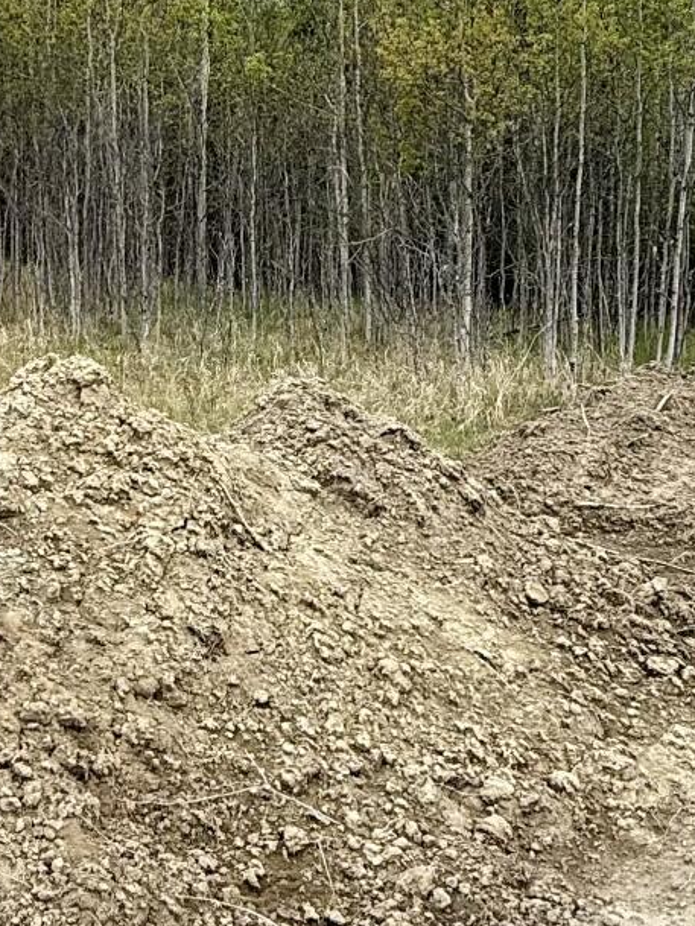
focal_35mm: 46
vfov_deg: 41.0
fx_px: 1231
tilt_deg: -4.8
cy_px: 369
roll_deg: -2.1
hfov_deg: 31.2
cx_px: 219
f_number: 2.2
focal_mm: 2.22
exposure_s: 1/644
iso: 64
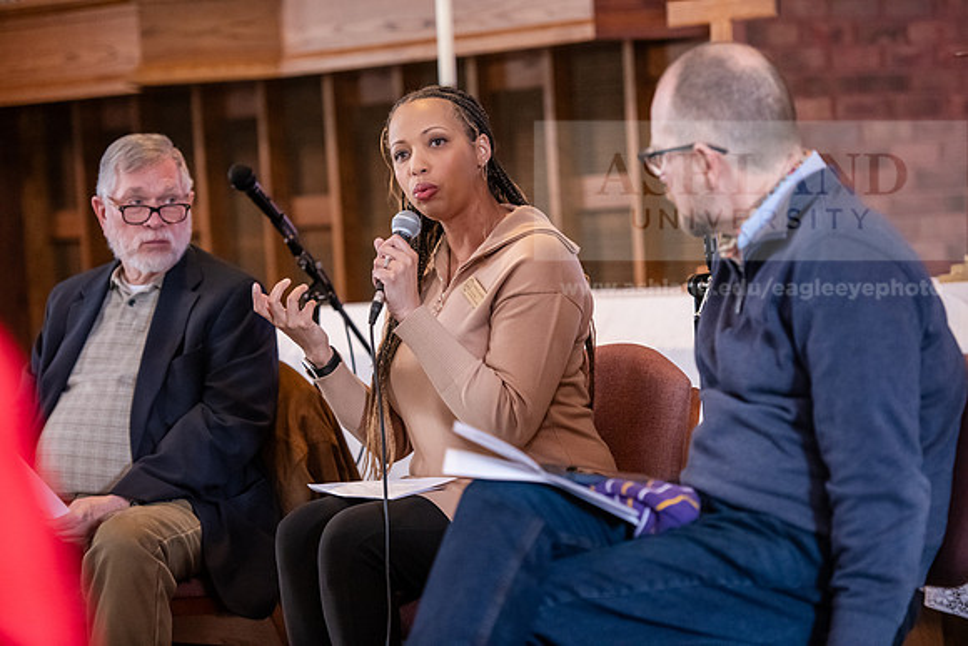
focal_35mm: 130
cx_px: 484
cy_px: 323
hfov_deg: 15.8
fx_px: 3496
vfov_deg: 10.6
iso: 4000
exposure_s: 1/200
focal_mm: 130
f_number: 2.8
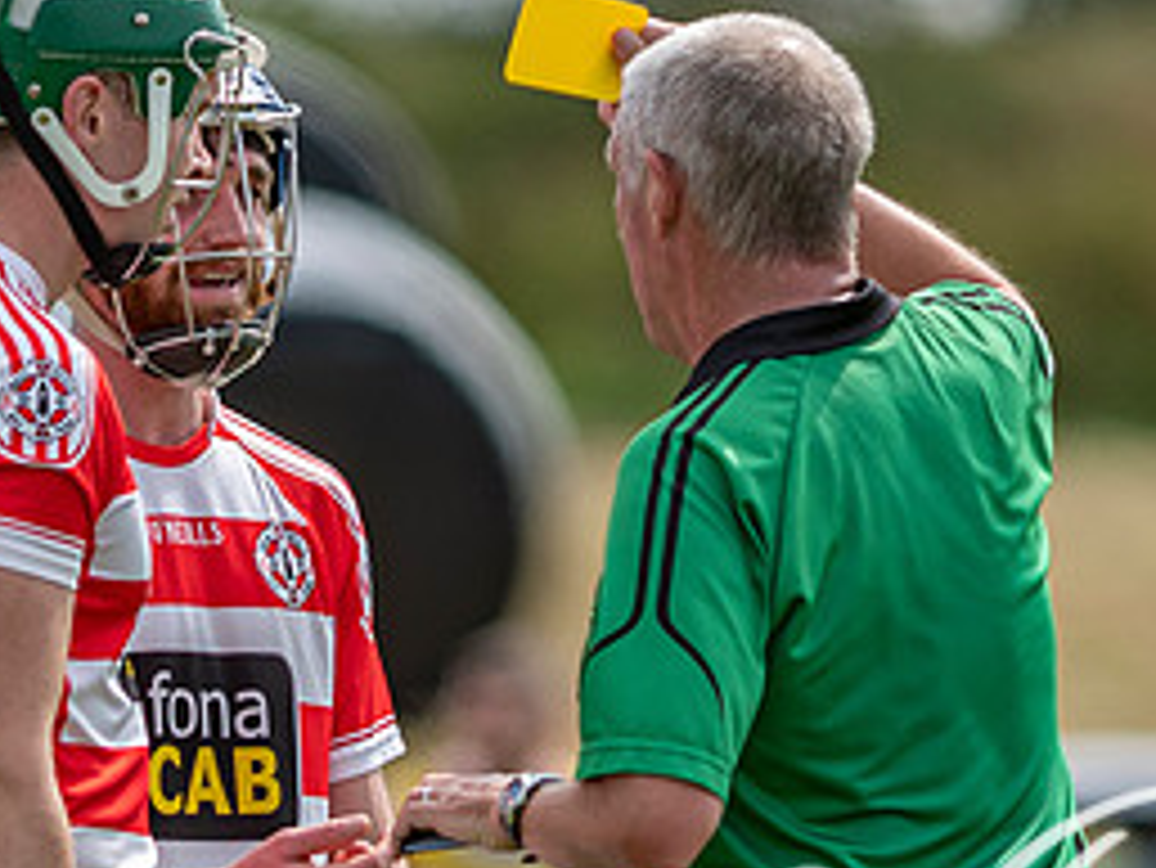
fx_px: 50817
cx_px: 288
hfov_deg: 1.3
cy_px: 855
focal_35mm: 1521
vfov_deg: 1.0
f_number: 2.8
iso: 100
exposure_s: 1/1600
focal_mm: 300
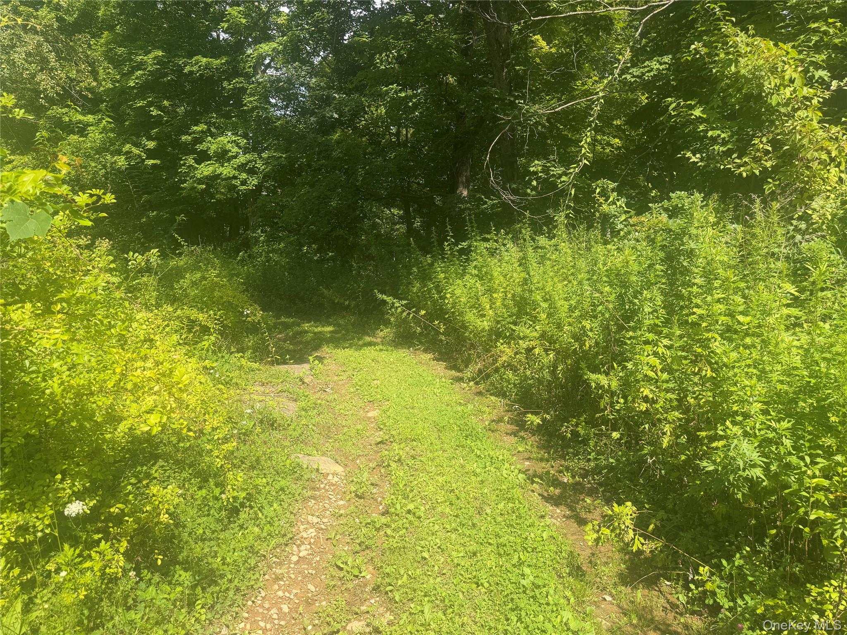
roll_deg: +0.6
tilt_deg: -15.6
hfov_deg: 71.6
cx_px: 424
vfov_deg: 56.8
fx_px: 587
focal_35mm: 24
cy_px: 318
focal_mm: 6.76
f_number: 1.78
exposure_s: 1/1901
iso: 80
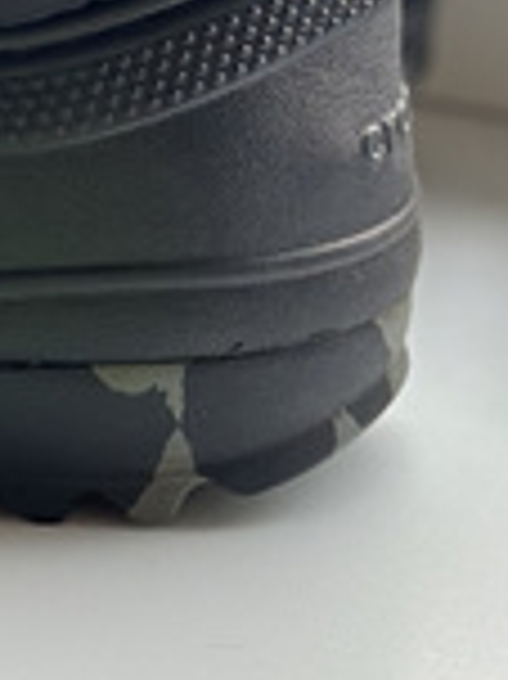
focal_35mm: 159
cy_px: -59
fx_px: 3116
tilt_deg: -14.4
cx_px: -101
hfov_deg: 9.2
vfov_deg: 12.2
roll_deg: +0.4
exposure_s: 1/52
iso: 400
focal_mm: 6.86
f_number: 1.78
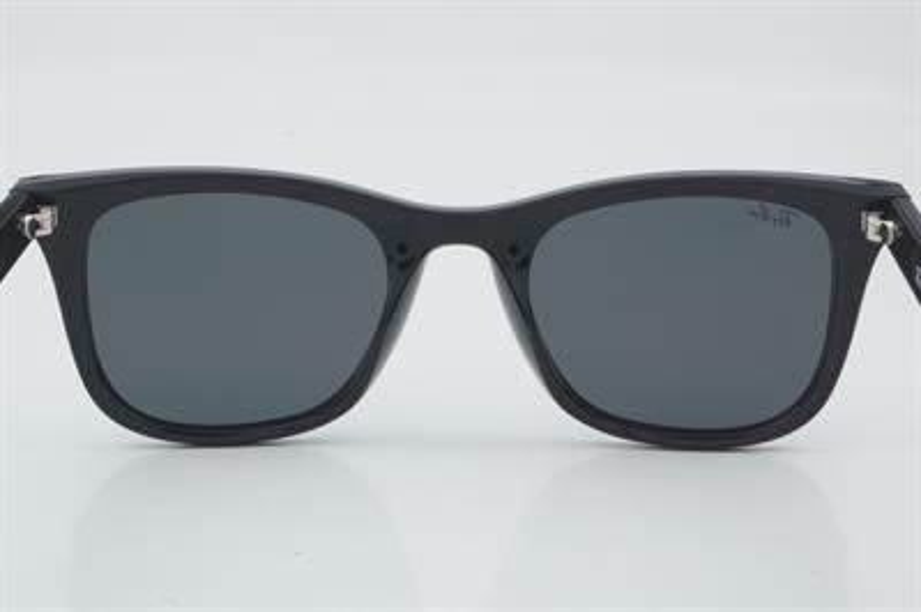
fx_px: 1917
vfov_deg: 18.2
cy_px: 306
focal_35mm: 75
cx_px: 460
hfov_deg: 27.0
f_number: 32
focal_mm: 50
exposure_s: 1/3
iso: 100
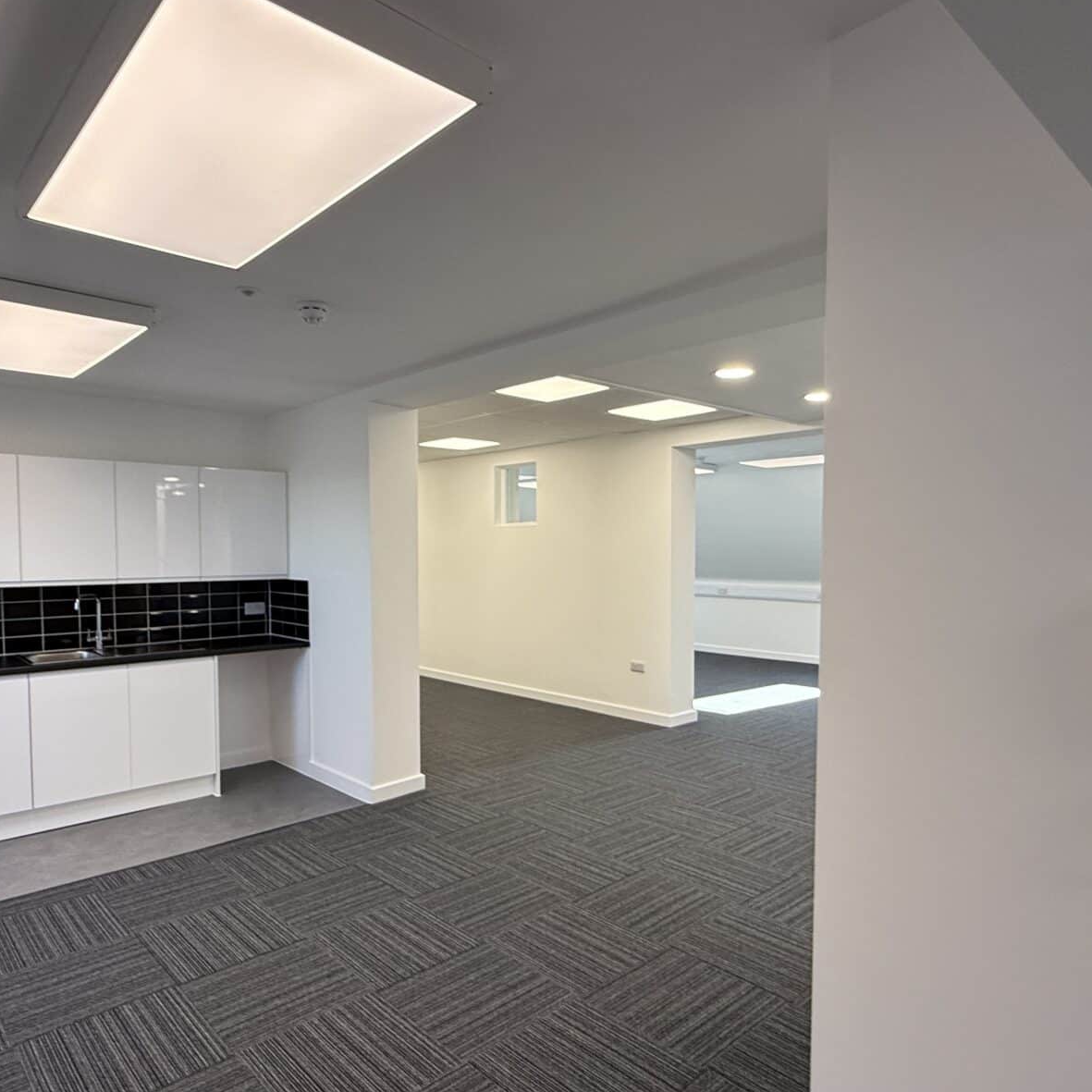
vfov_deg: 69.5
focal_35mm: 22
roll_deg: -1.3
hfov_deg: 69.5
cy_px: 586
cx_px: 503
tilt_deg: -1.4
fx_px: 785
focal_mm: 2.22
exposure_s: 1/99
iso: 64
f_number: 2.2
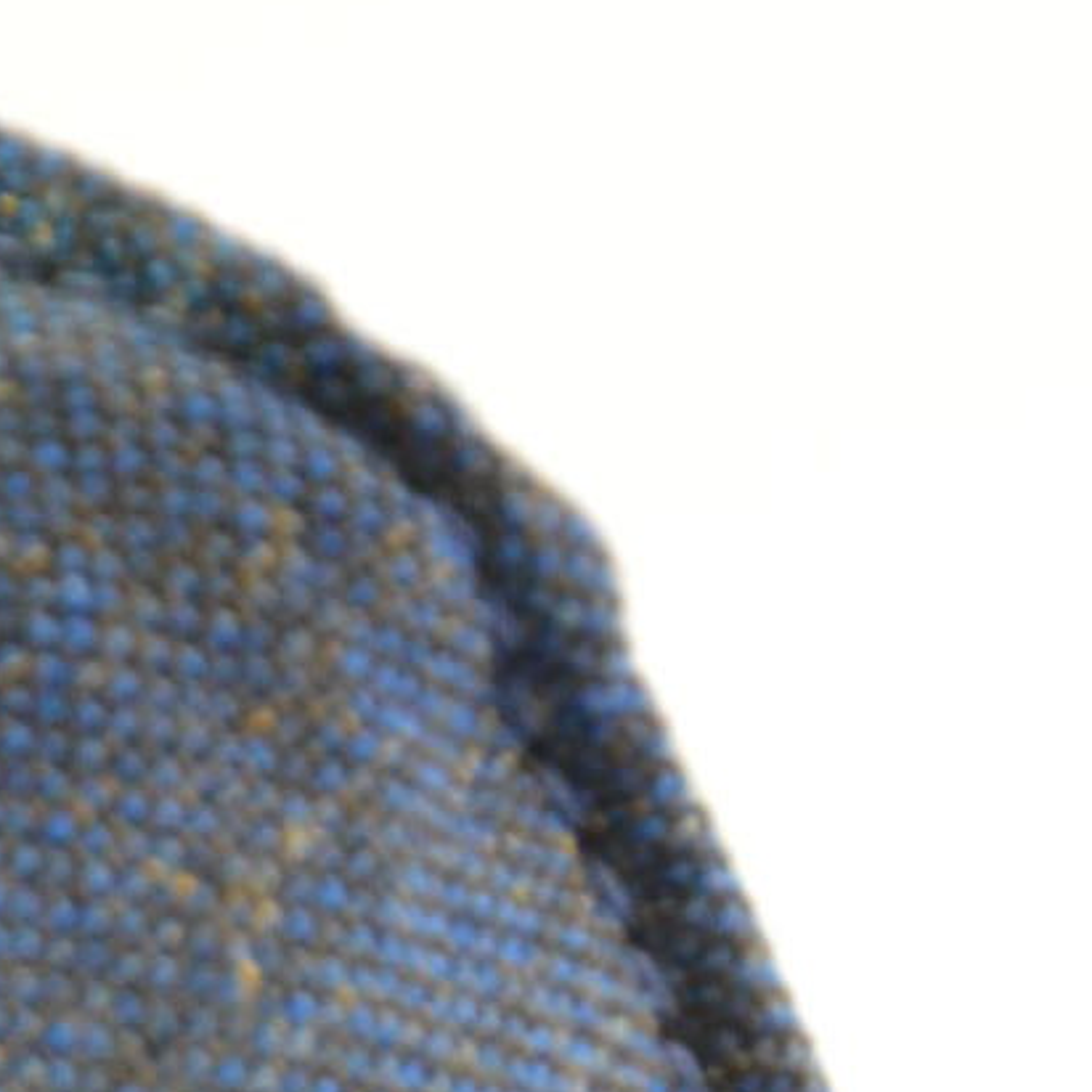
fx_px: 26482
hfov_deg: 2.4
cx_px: 1132
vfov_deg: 2.3
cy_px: 3249
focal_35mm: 742
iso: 1600
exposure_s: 1/80
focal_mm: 80
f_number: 5.3
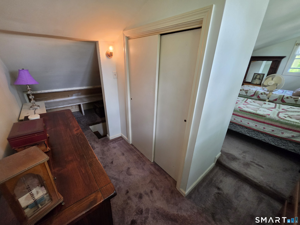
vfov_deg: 89.9
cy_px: 112
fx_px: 113
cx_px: 150
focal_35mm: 13
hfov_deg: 106.2
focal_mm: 2.2
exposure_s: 1/120
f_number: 1.9
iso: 250
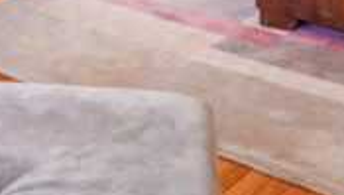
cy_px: -316
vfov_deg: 10.3
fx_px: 895
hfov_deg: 21.4
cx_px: 49
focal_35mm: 98
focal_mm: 16
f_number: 8
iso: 400
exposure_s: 1/8
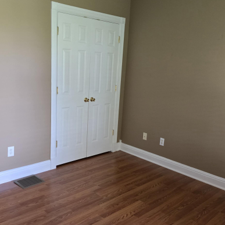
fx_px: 257
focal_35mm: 35
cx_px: 103
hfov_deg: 47.2
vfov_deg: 47.2
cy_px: 122
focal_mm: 6.3
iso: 500
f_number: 1.7
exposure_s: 1/120
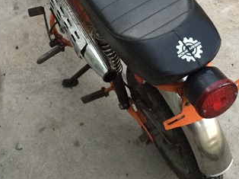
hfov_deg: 26.0
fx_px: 511
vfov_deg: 18.9
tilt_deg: -42.2
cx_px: 62
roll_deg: -0.2
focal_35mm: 74
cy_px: -30
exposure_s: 1/33
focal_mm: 4.15
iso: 320
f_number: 2.2
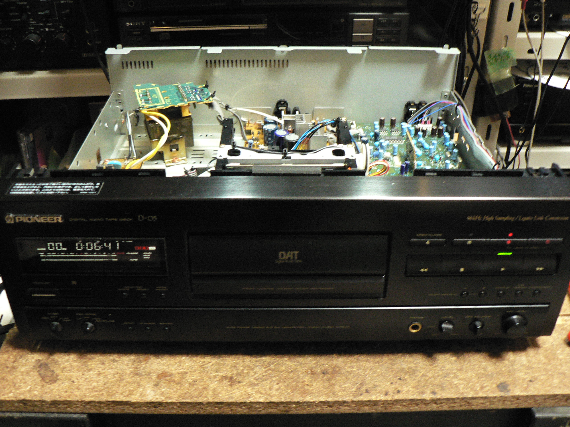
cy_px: 214
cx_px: 285
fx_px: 593
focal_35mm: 36
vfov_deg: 39.7
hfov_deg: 51.4
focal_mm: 6
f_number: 2.8
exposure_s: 1/13
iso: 400
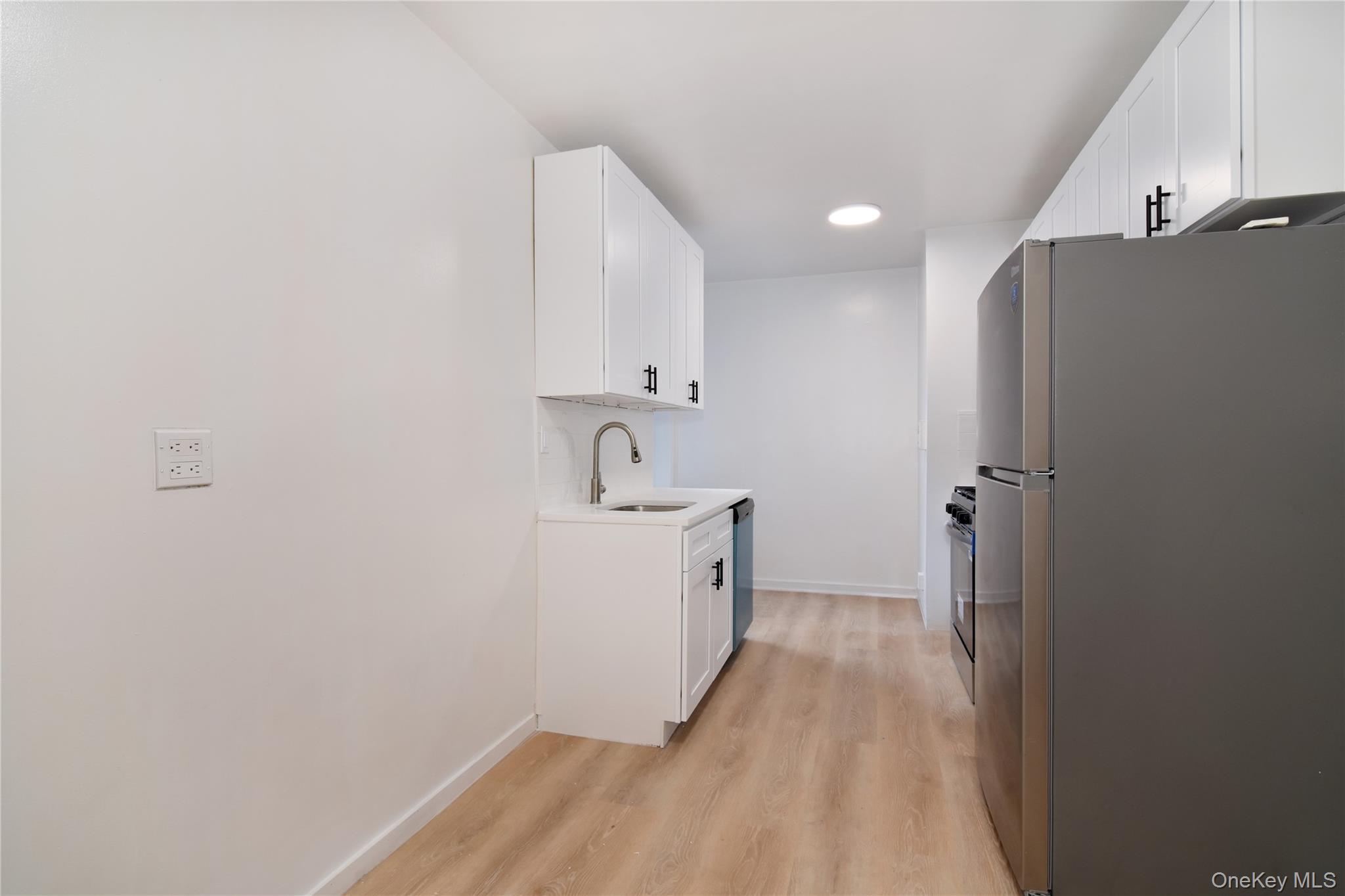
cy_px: 448
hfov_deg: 95.0
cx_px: 672
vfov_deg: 72.0
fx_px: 616
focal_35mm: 16
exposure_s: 1/80
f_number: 11
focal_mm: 11
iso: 640
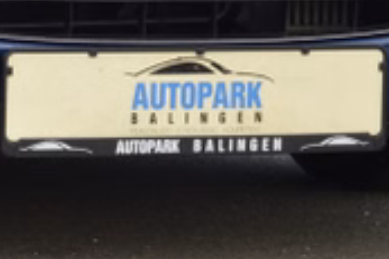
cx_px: -189
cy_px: -173
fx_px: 4350
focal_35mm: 403
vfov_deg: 3.4
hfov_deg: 5.1
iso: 140
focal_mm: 58
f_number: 5.6
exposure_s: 1/125
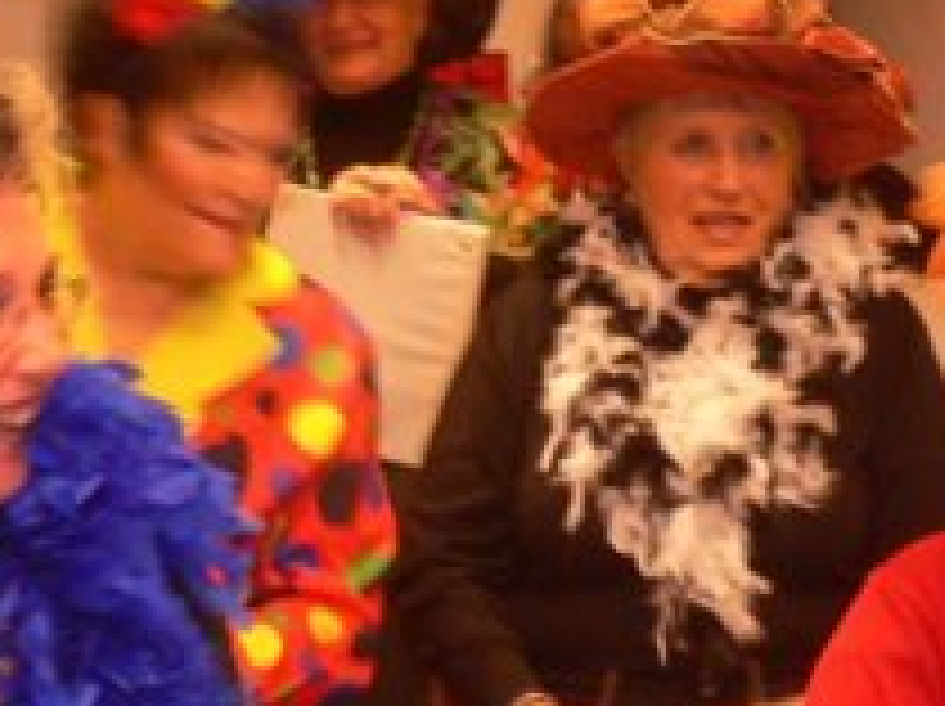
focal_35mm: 126
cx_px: 580
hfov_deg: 15.6
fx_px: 3436
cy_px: 549
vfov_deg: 11.7
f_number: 4
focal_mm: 11
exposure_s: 1/8
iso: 100
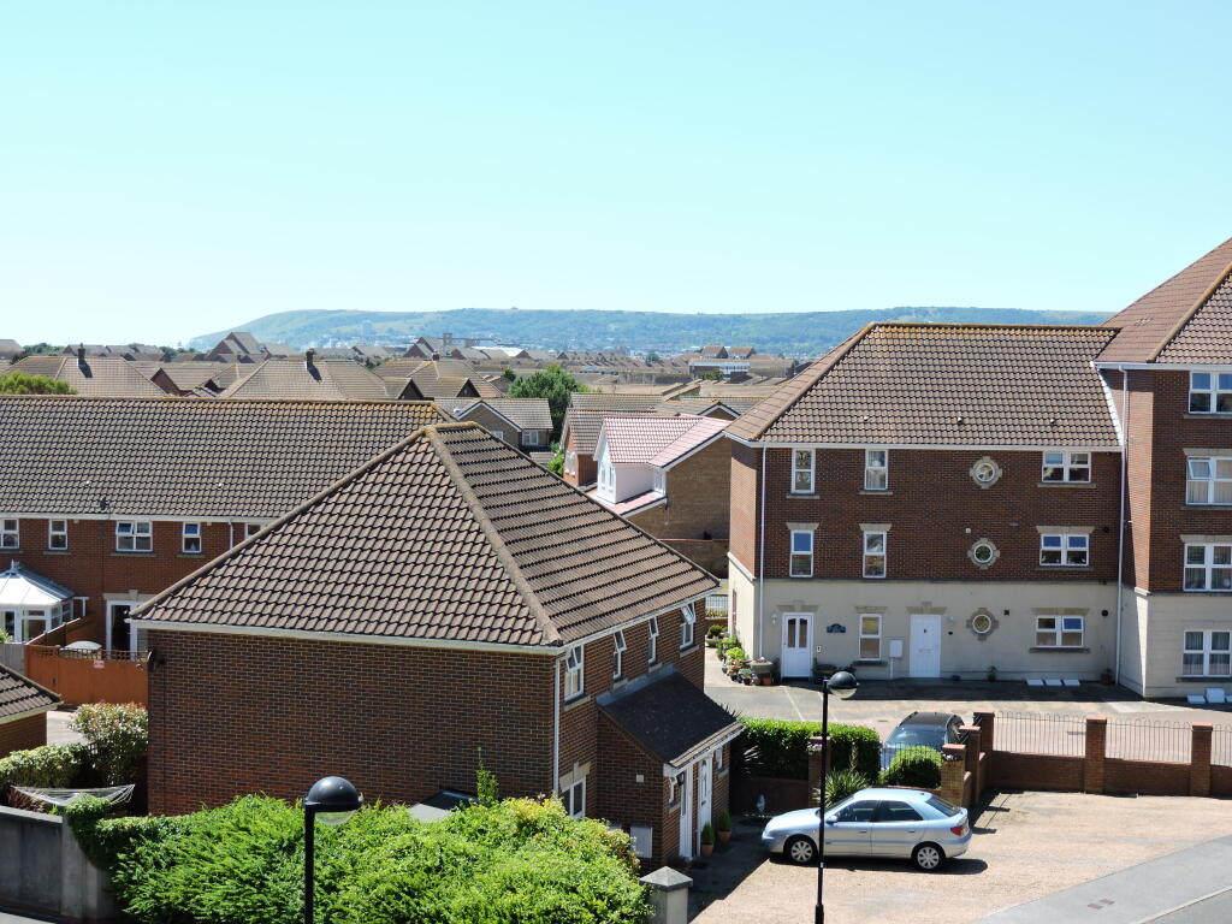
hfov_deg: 32.2
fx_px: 2135
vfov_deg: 24.4
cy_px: 462
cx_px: 616
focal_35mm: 60
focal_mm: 10.7
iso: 100
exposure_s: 1/500
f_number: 3.7
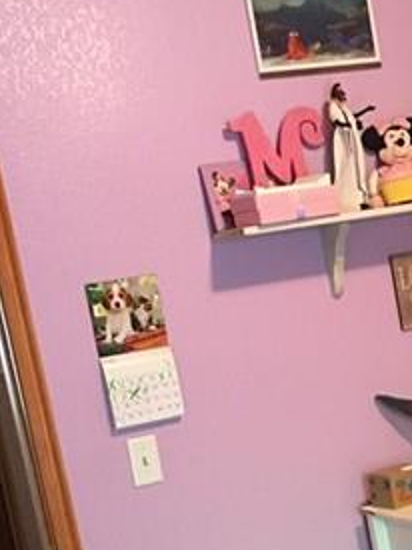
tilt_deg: -10.1
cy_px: 484
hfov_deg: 17.9
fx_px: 1286
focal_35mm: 81
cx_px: 382
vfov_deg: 23.6
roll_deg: +10.0
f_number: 2.2
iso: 200
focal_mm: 4.15
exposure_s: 1/17
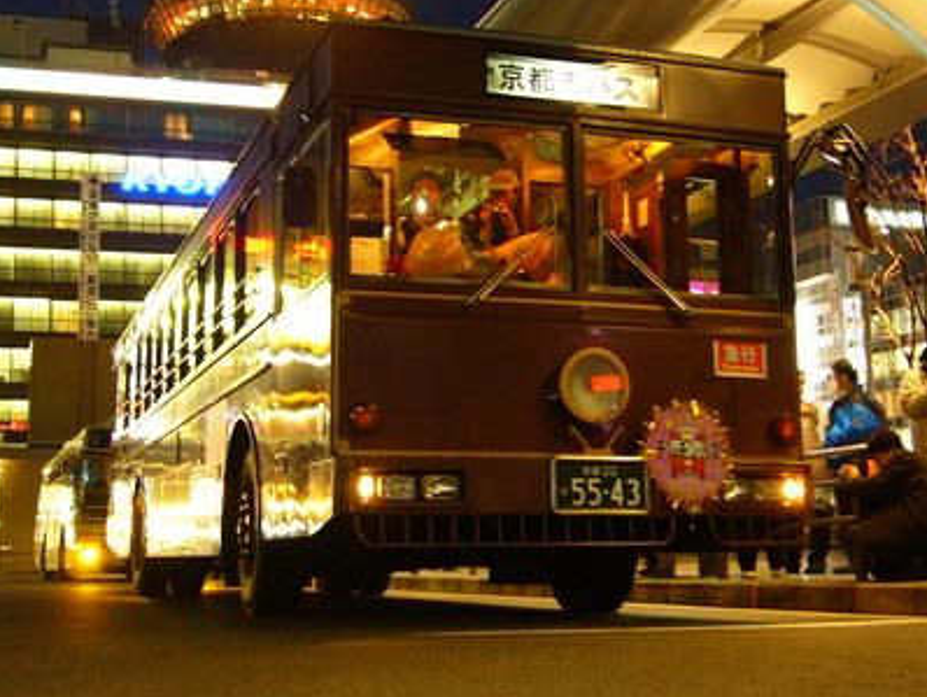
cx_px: 445
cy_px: 312
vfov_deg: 28.0
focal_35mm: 52
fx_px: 1393
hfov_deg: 36.8
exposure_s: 1
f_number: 3.2
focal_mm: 7.6
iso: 150
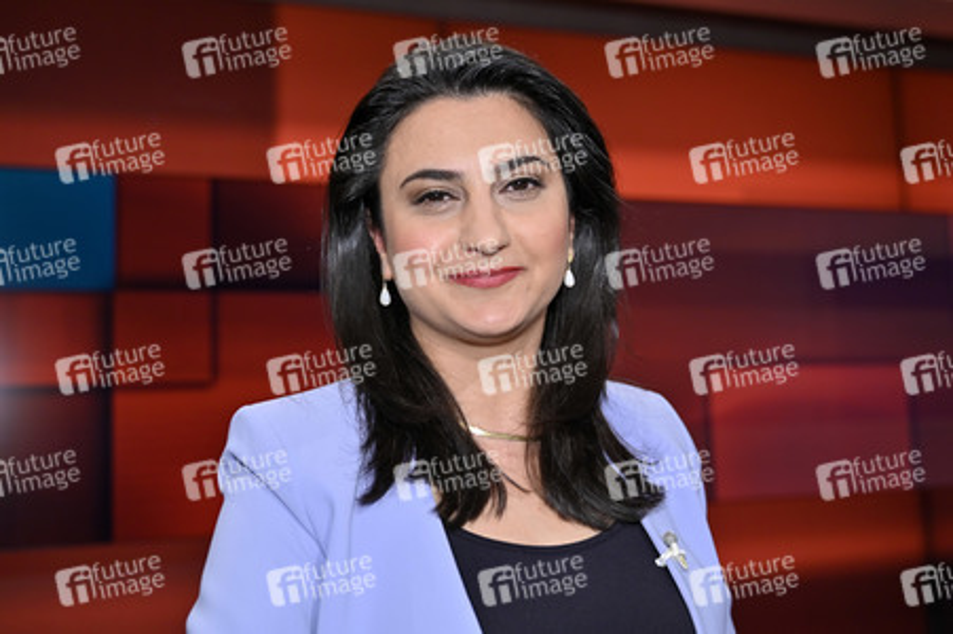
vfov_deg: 35.9
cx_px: 476
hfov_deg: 51.9
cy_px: 317
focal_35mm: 37
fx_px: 979
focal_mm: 37
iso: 500
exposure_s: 1/200
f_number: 2.8
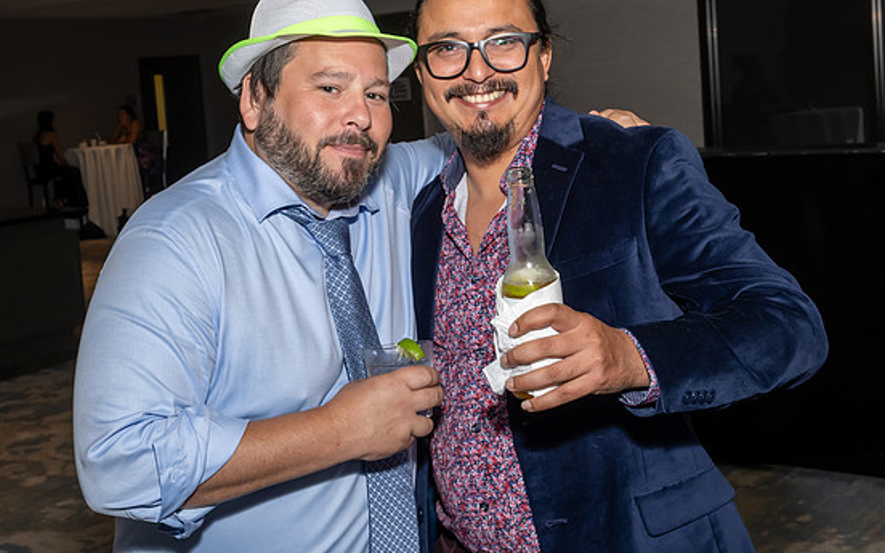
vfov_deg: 23.5
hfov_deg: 36.9
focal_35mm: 55
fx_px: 1327
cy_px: 197
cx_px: 452
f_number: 8
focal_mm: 28
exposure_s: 1/250
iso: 640
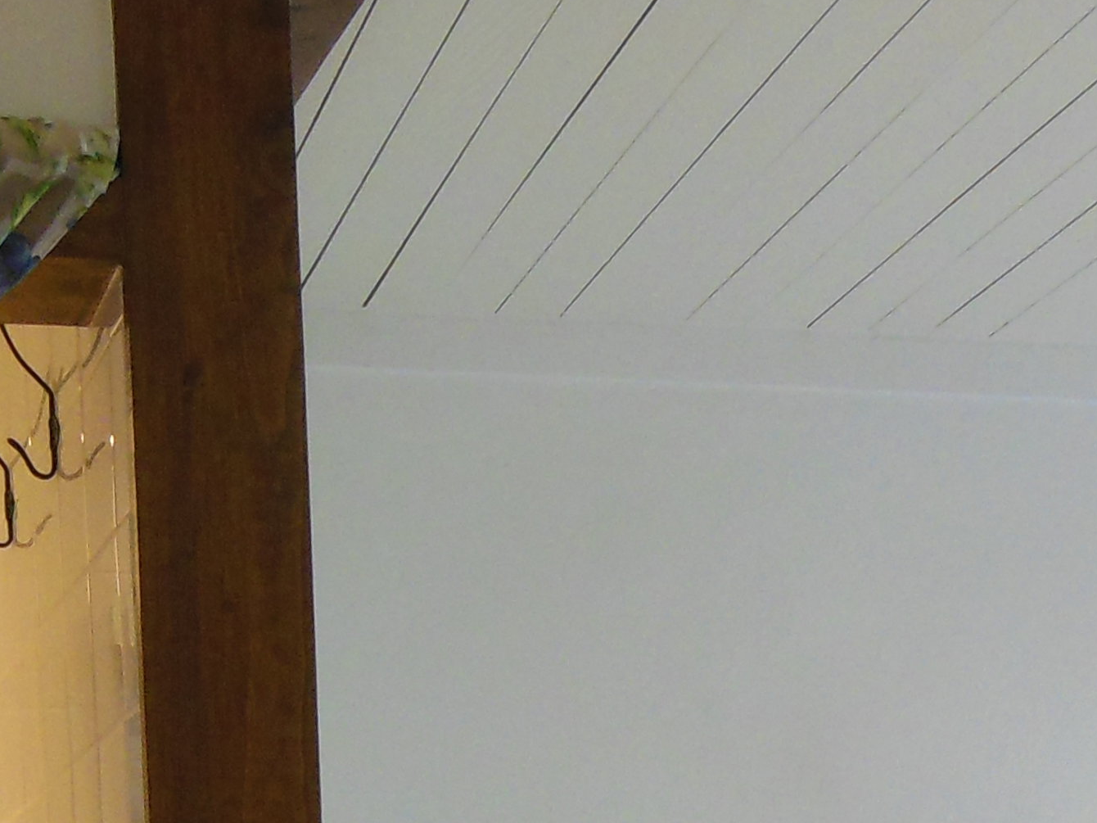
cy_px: 1341
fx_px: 2725
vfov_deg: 15.4
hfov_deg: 22.8
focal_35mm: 86
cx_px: 530
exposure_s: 1/25
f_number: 3.2
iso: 400
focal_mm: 4.5
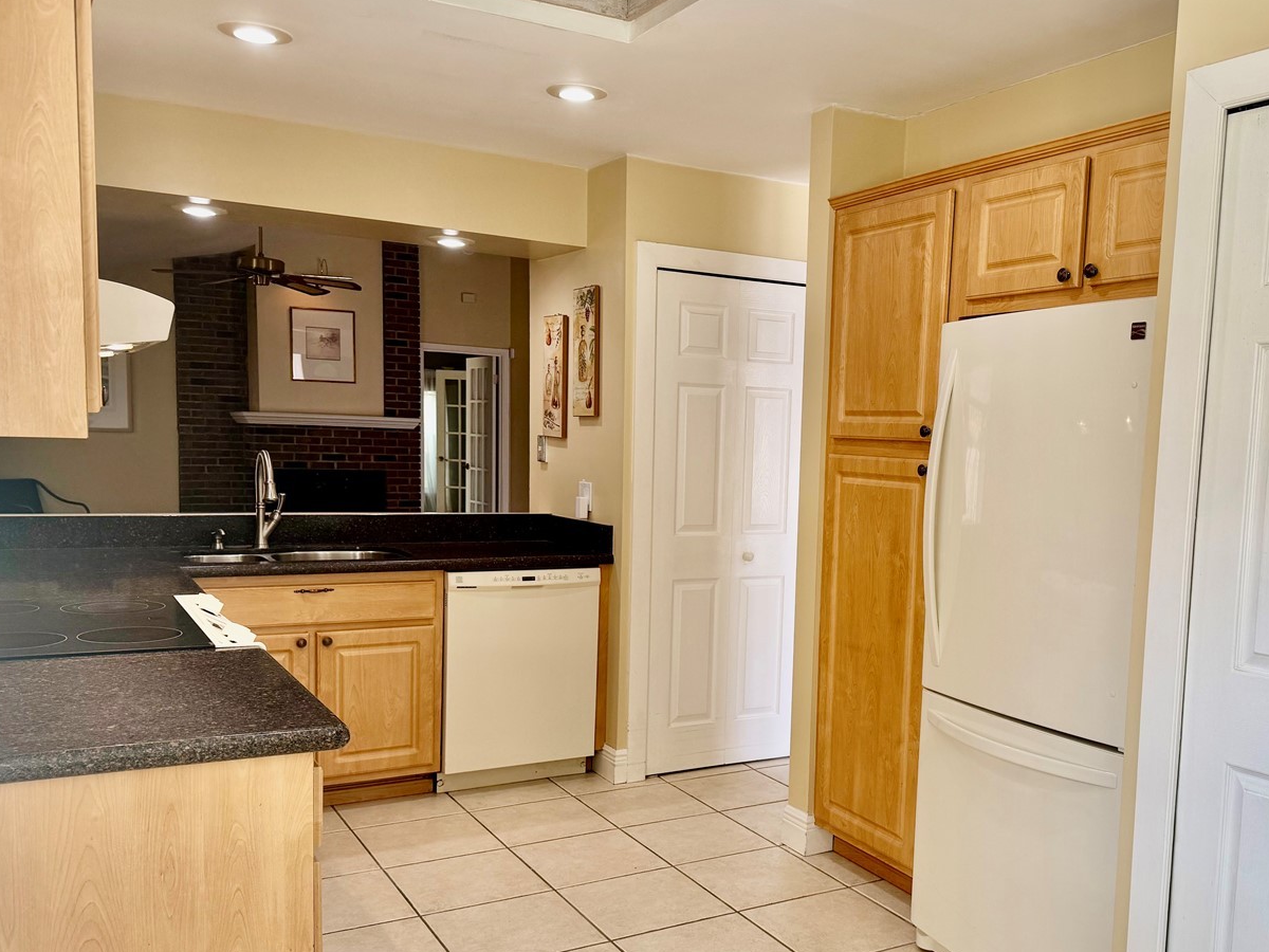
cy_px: 560
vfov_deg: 44.0
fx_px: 1173
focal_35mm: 32
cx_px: 751
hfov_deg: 56.5
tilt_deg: -6.6
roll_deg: -2.5
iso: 64
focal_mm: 6.76
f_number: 1.78
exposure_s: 1/165
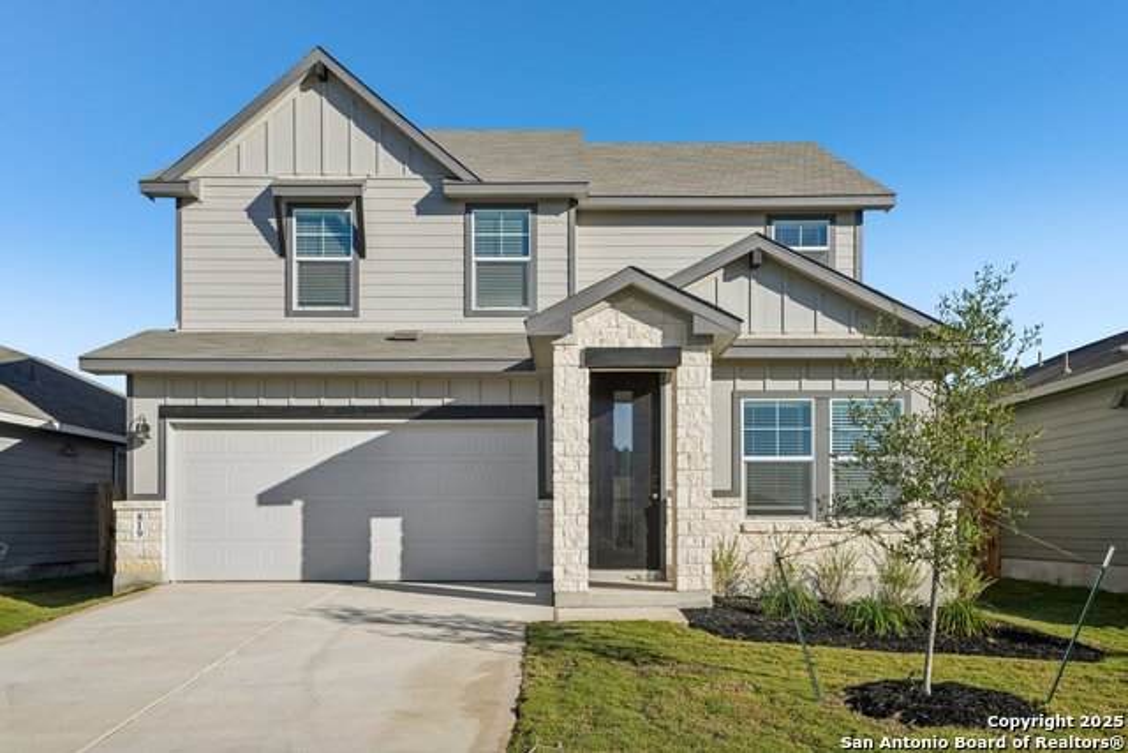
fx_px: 1066
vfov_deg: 38.9
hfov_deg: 55.8
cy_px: 376
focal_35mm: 34
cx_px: 564
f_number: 8
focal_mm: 34
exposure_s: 1/500
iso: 200
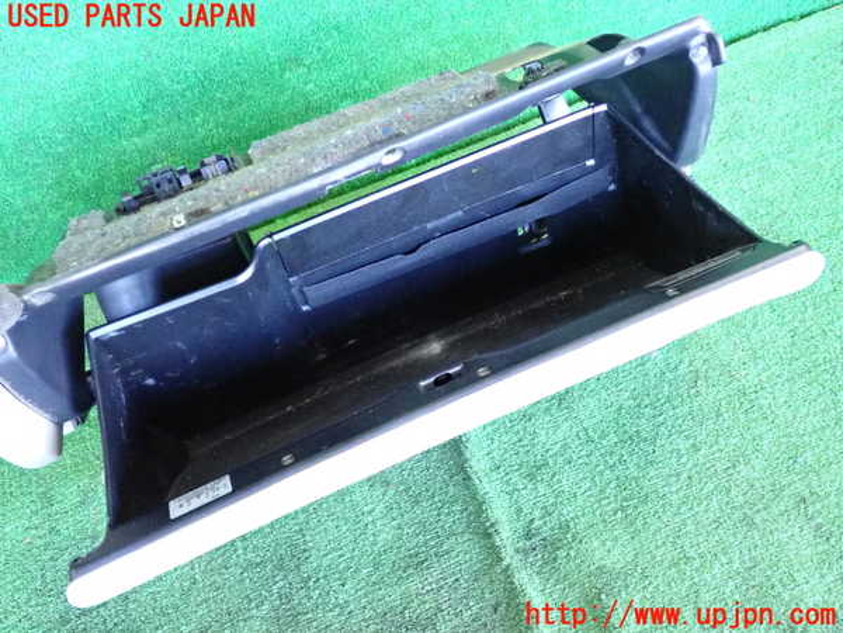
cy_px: 316
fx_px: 877
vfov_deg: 39.7
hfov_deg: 51.4
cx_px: 422
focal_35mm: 36
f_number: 2.5
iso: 2500
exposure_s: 1/125
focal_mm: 6.37
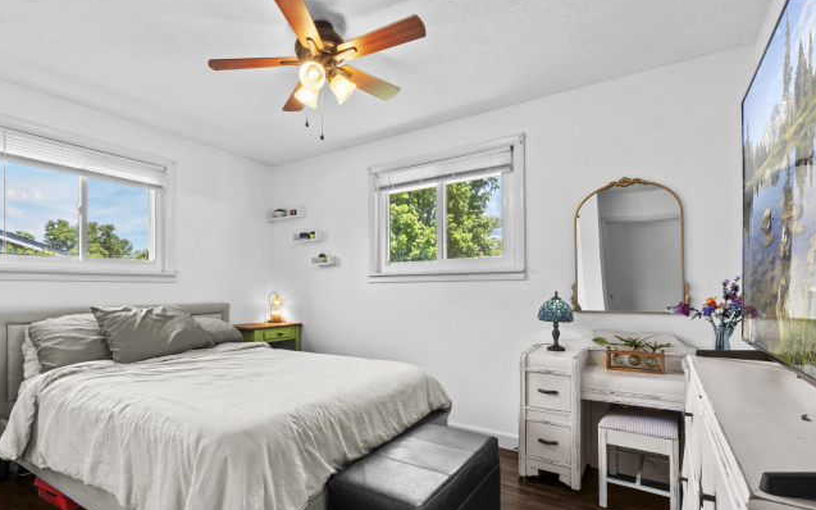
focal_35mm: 18
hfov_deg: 90.8
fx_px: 400
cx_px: 365
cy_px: 302
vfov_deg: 64.5
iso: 400
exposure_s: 1/4
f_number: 11
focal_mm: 10
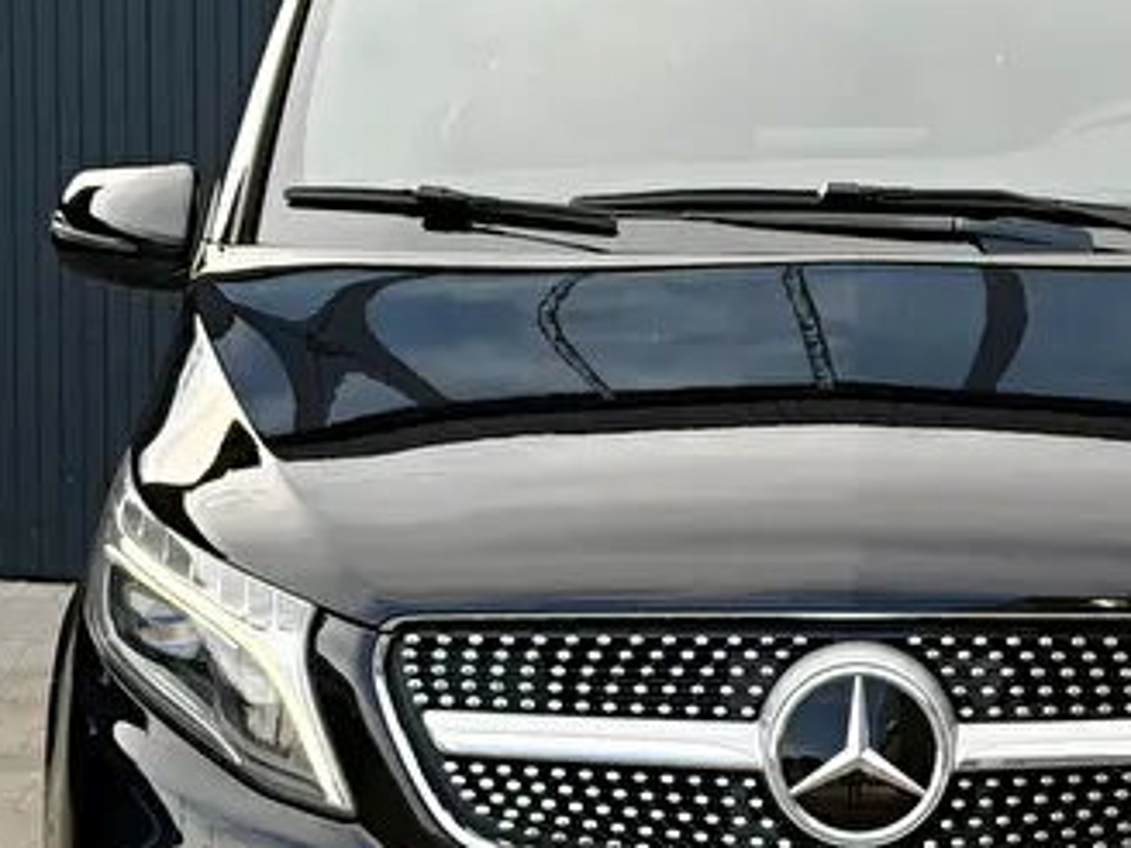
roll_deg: +0.8
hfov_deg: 16.8
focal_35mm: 117
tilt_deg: -7.3
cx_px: 776
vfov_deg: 12.6
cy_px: 552
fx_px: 3823
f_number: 1.78
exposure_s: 1/1027
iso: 64
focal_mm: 6.76
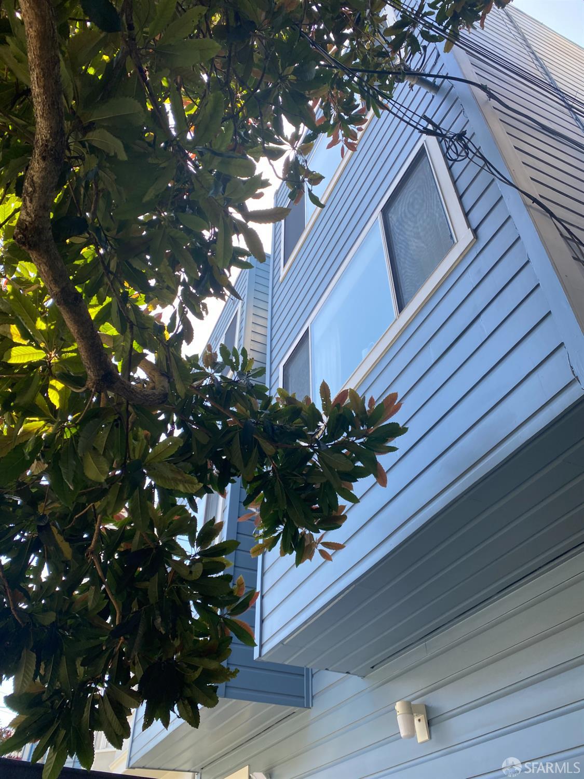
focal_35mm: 26
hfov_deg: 53.1
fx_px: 585
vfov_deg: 67.3
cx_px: 292
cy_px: 390
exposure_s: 1/206
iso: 32
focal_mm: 4.25
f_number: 1.8
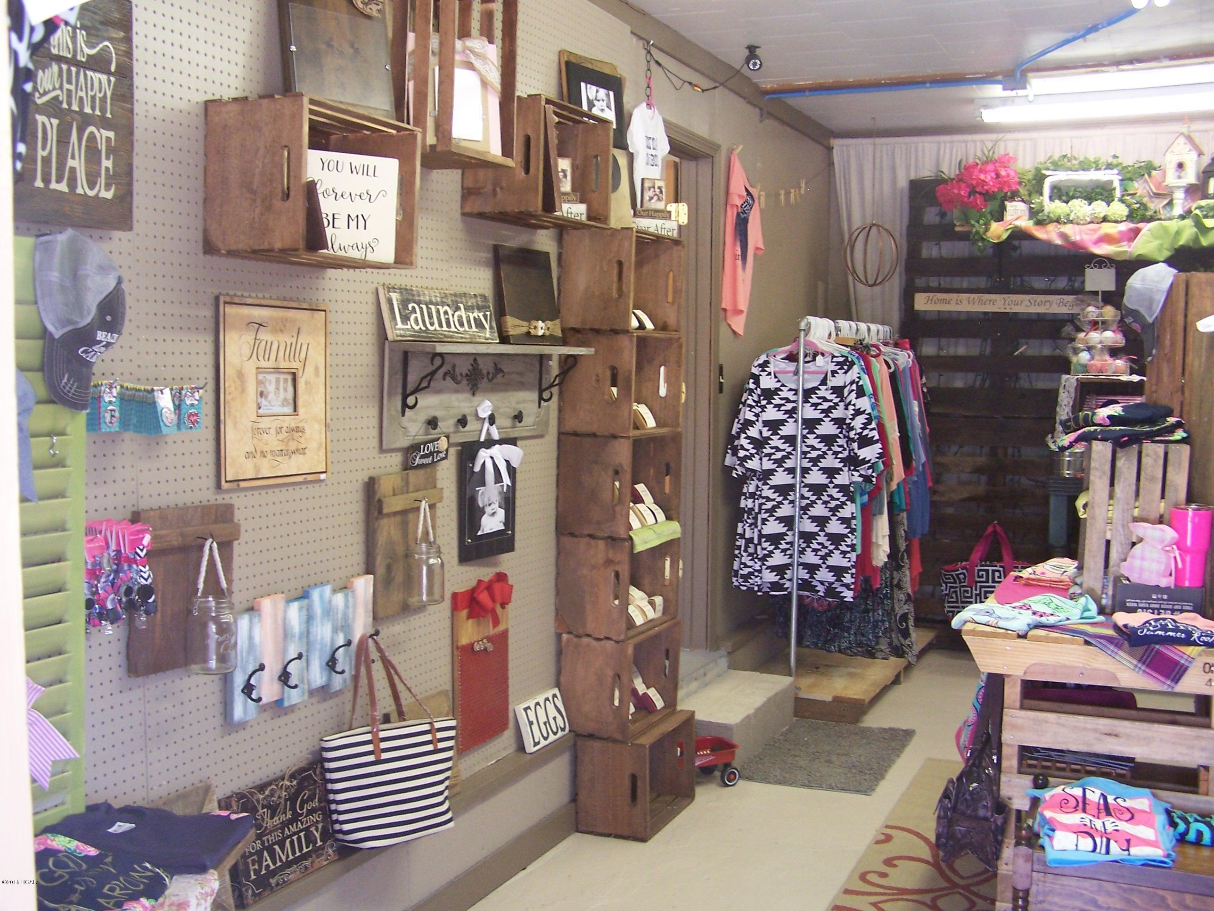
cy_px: 456
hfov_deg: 49.0
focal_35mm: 38
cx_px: 607
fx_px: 1333
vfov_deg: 37.7
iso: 140
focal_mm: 6.3
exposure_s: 1/15
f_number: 2.8
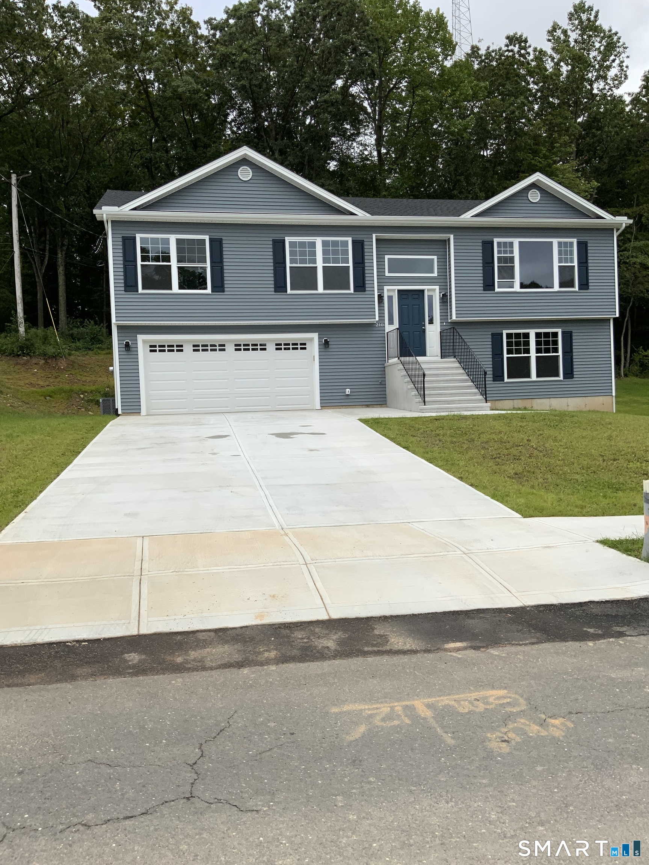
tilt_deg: -1.8
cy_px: 432
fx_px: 725
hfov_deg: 48.2
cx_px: 324
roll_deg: +1.2
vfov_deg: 61.7
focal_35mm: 29
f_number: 1.8
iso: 16
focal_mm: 3
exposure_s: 1/749
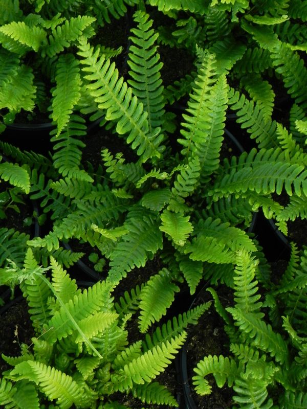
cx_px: 154
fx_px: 1242
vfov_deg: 18.7
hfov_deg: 14.1
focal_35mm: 105
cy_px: 204
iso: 160
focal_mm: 18.8
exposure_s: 1/6
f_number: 4.5
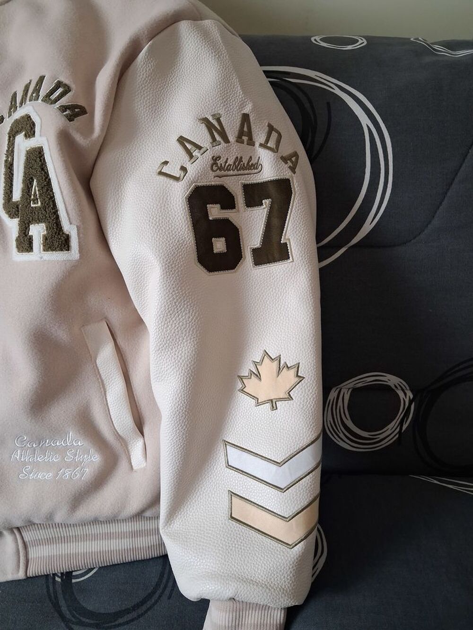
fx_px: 492
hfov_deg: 51.4
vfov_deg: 65.3
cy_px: 315
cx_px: 236
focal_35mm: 27
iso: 400
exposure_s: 1/120
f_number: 1.8
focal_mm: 4
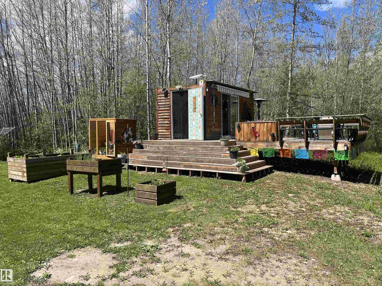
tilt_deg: -1.4
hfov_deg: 67.3
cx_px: 191
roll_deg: +0.1
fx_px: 287
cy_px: 143
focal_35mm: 26
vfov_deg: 53.1
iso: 50
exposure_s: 1/2463
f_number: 1.6
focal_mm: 5.1
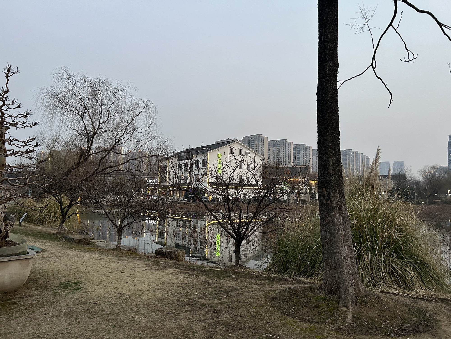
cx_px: 226
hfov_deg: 67.3
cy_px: 170
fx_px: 339
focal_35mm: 26
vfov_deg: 53.1
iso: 200
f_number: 1.5
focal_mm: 5.7
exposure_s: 1/60
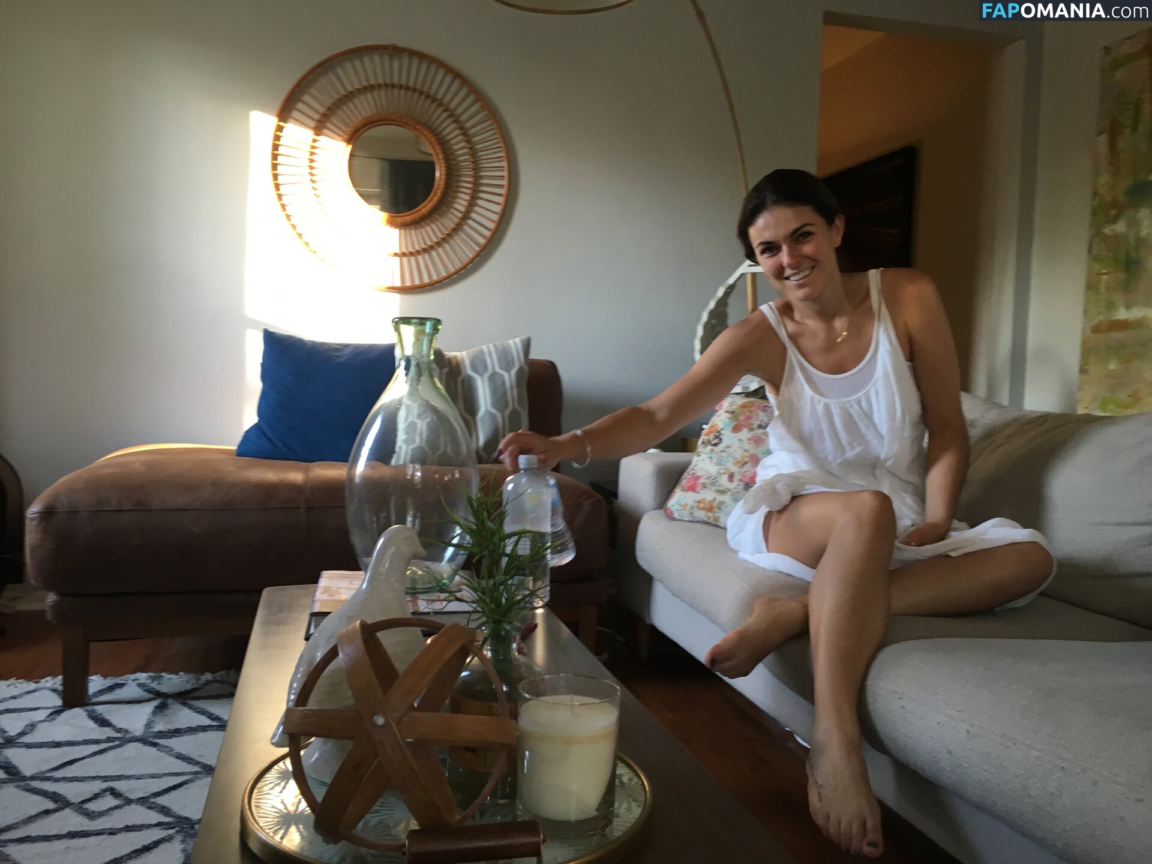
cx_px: 576
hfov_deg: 61.7
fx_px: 965
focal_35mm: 29
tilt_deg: -5.1
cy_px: 432
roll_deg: -1.7
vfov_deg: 48.2
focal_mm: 4.15
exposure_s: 1/30
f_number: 2.2
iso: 64
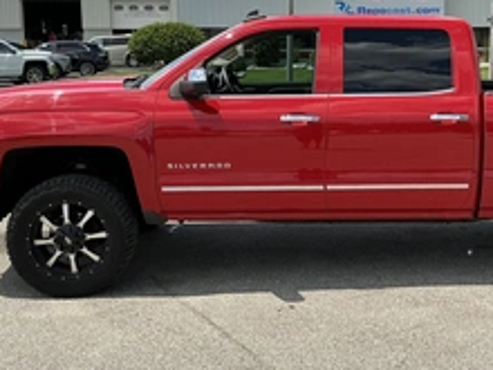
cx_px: 356
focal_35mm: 51
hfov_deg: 36.8
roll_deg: -0.2
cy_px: 128
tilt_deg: -6.6
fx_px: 726
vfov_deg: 28.4
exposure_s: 1/2058
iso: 25
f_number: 1.8
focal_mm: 3
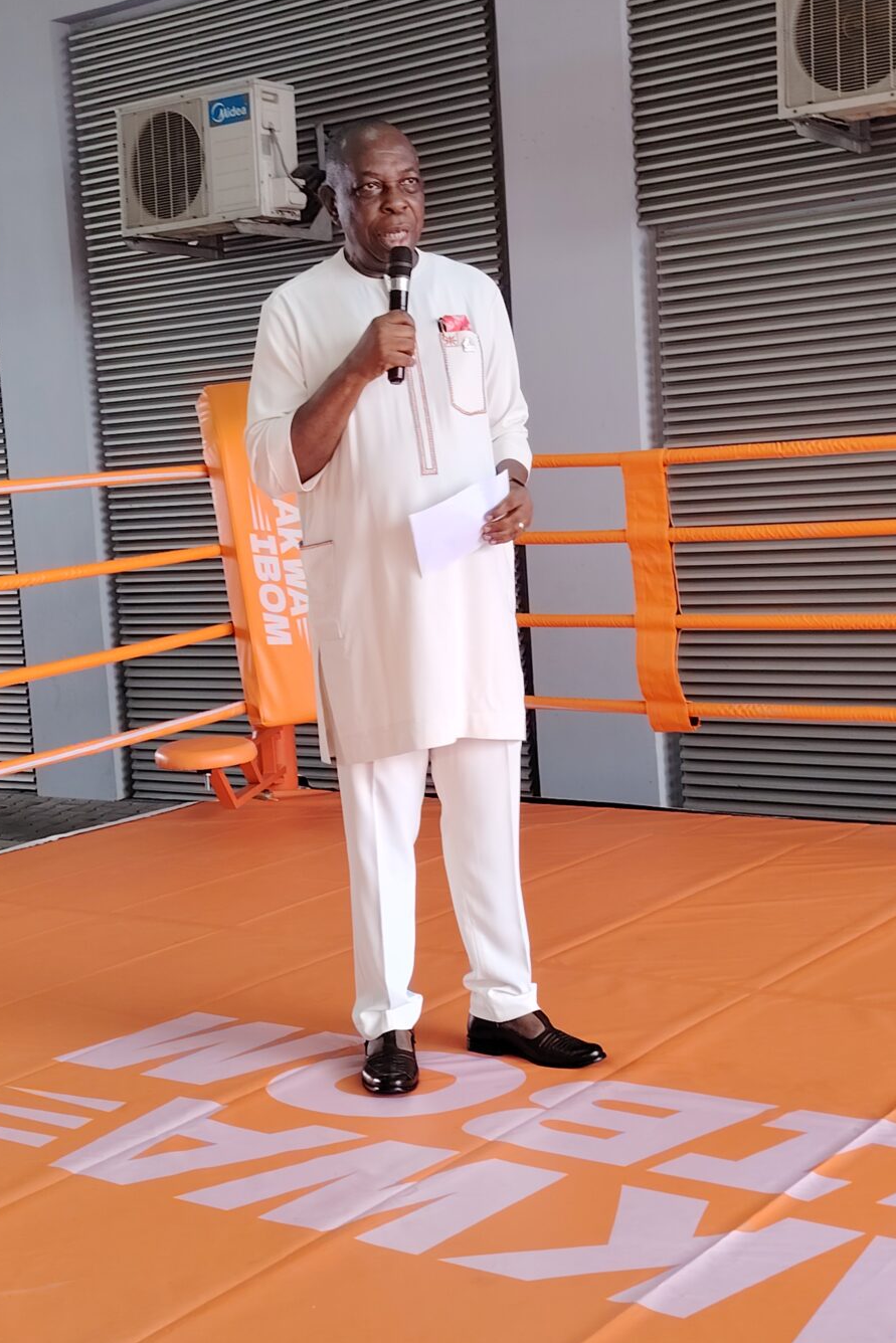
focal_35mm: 51
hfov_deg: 26.5
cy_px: 671
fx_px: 1903
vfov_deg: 38.9
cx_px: 437
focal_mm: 5.25
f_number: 1.75
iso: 203
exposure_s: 1/33.3
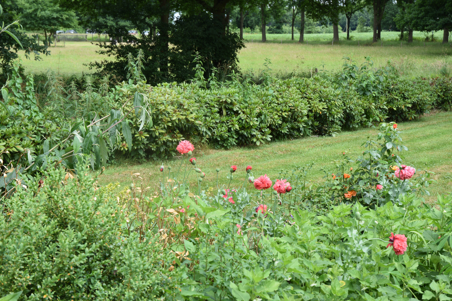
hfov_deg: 29.2
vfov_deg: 19.7
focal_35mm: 69
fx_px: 866
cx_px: 226
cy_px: 150
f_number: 8
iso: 220
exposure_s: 1/250
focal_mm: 46
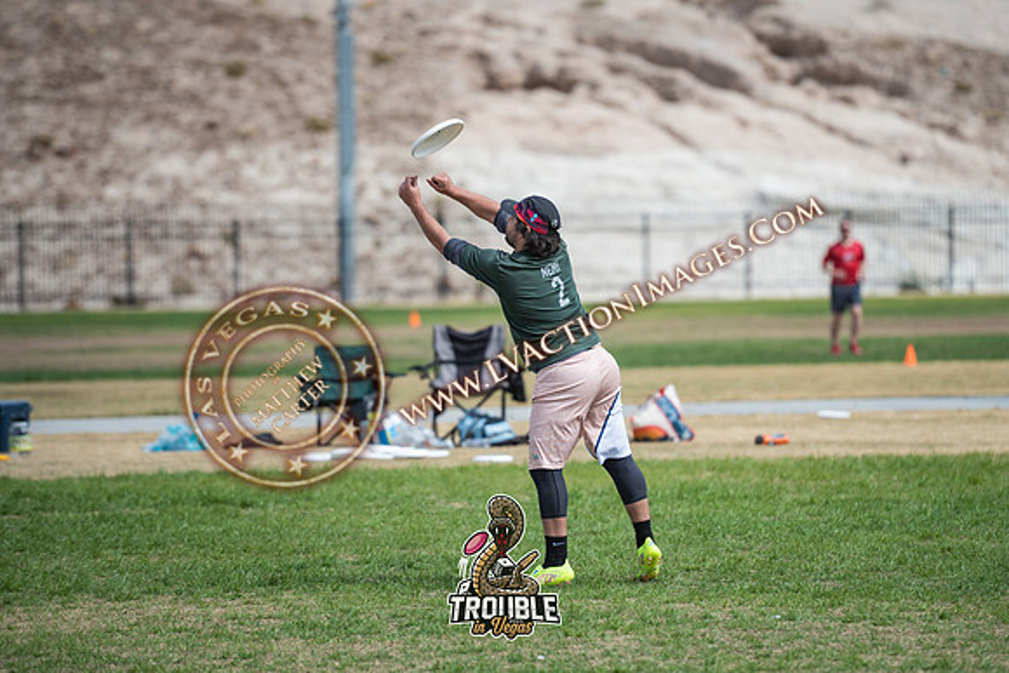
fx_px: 6468
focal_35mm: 231
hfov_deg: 8.9
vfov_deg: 6.0
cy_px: 340
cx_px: 578
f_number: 3.2
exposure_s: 1/5000
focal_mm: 200
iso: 160
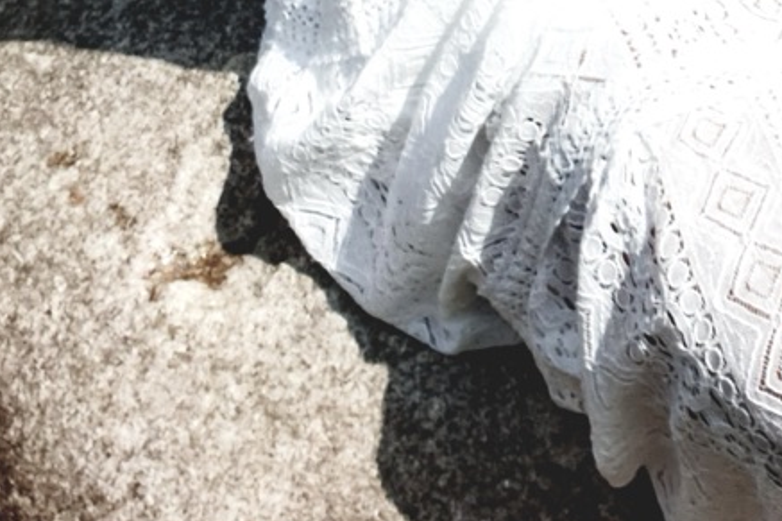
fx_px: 2150
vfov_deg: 12.2
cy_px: -519
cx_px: 1052
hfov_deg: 18.9
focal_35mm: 99
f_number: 2.4
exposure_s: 1/1812
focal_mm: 4.3
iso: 50
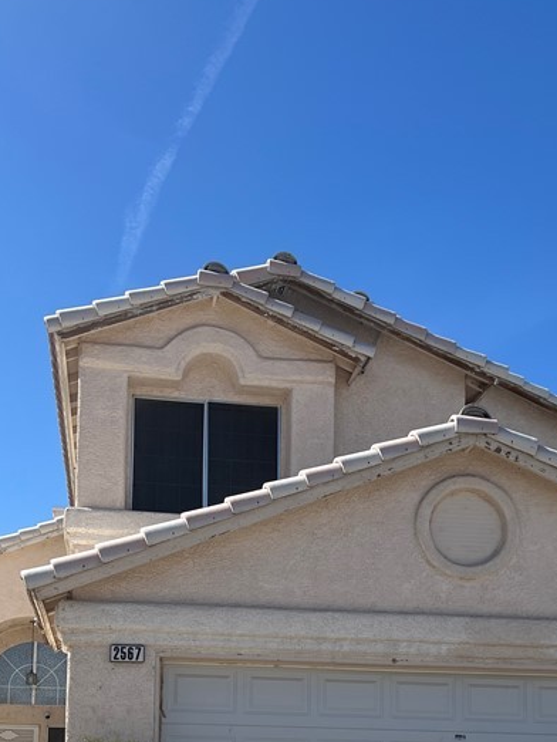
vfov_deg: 35.4
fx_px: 1093
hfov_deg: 28.6
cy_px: 661
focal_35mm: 51
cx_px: 283
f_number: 1.5
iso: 50
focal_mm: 5.7
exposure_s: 1/5076
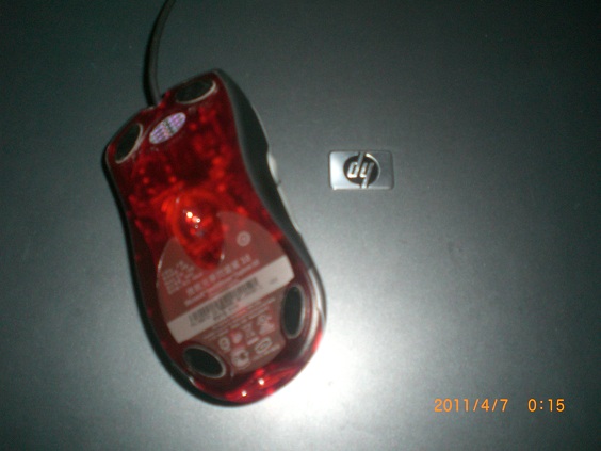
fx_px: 660
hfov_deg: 49.0
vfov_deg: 37.7
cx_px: 300
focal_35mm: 38
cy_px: 226
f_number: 3.1
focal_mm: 6.3
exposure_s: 1/60
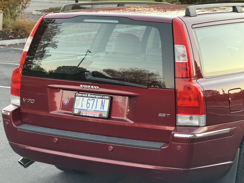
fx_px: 705
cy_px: 92
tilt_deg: -7.0
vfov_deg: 14.8
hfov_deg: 19.6
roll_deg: -0.4
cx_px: 122
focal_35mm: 100
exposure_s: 1/63
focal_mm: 16.89
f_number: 2.8
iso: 640
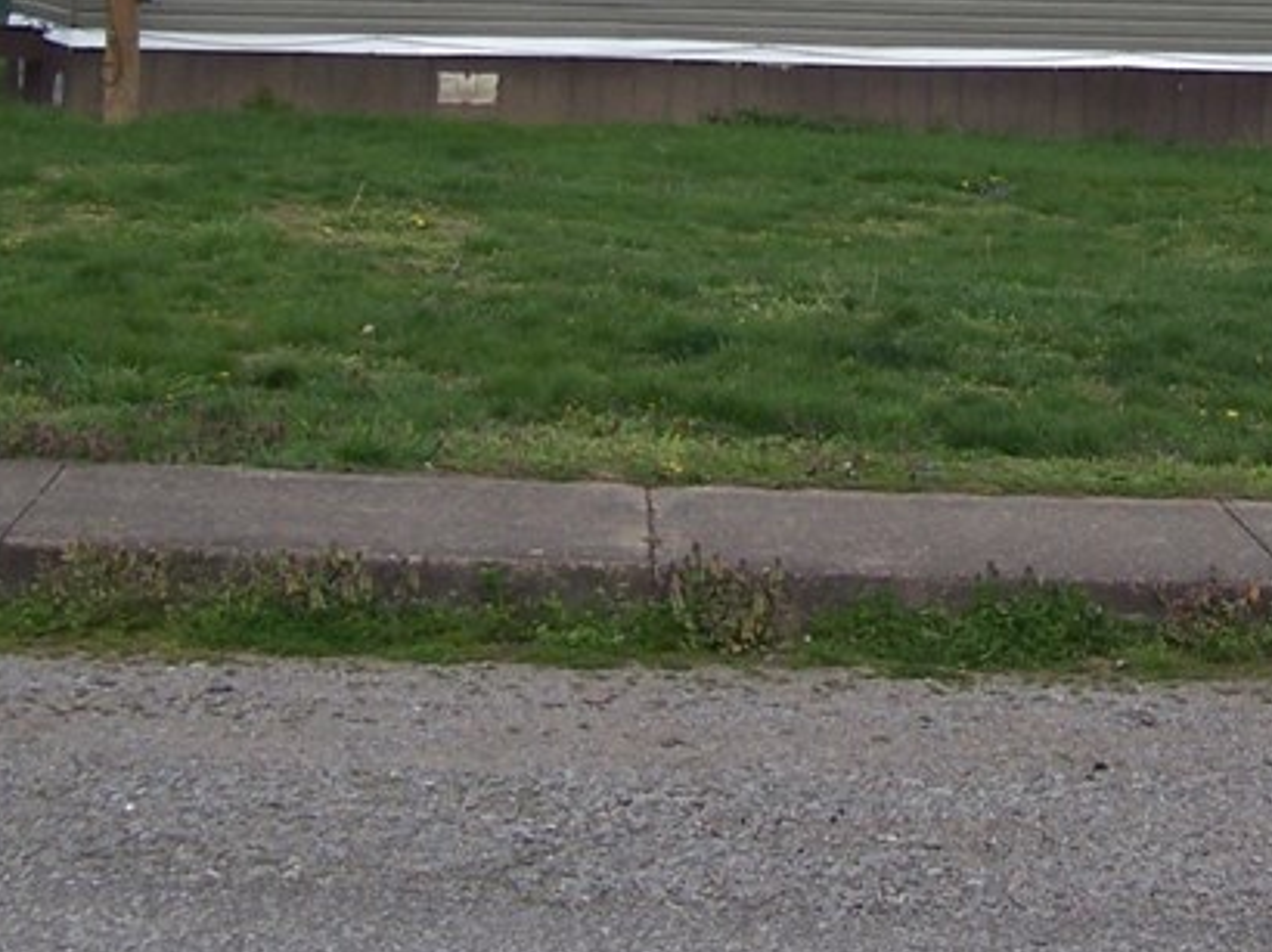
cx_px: 909
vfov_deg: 15.2
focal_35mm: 95
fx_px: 3489
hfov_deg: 20.5
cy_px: -74
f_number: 2.8
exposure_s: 1/750
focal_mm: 6.3
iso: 80
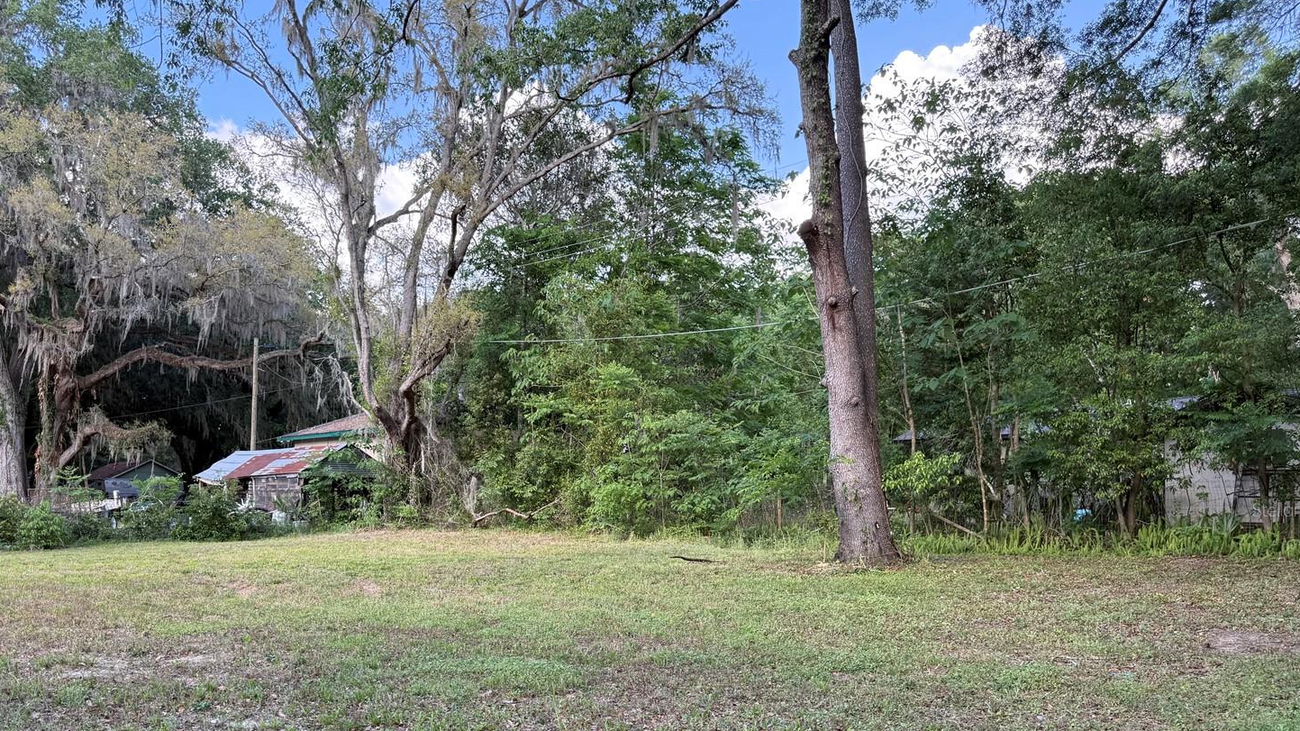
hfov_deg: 66.0
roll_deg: +0.3
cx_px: 616
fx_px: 999
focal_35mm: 29
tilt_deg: +0.7
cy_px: 509
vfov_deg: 39.5
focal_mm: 6.76
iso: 100
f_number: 1.78
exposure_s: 1/368
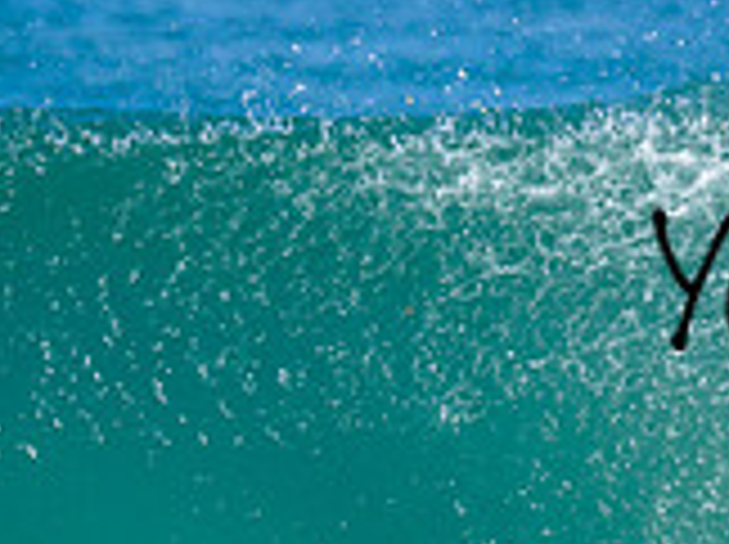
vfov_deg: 0.4
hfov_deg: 0.5
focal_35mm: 3790
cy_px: 421
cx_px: 1032
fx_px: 79698
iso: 360
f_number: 6.3
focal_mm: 800
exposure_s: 1/2000
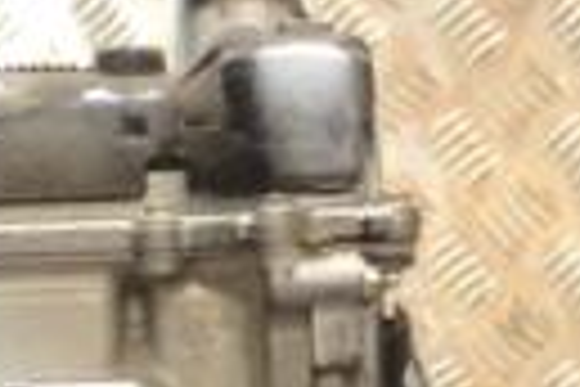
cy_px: 792
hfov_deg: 8.4
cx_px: -85
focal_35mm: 243
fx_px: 3920
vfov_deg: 5.5
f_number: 5
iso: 1250
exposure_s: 1/30
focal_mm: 35
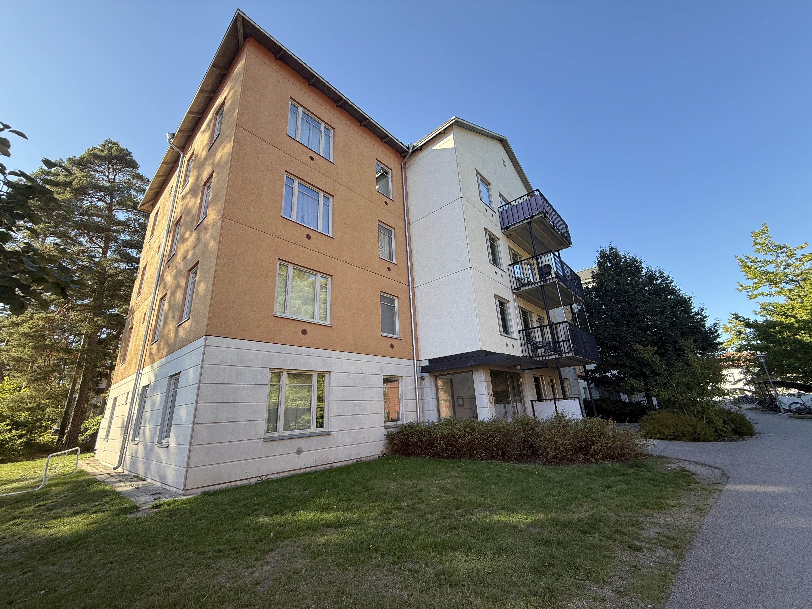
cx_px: 406
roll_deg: +3.1
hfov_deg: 102.1
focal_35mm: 14
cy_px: 304
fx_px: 328
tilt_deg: +18.7
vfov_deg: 85.7
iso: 64
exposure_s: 1/333
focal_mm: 2.22
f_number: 2.2
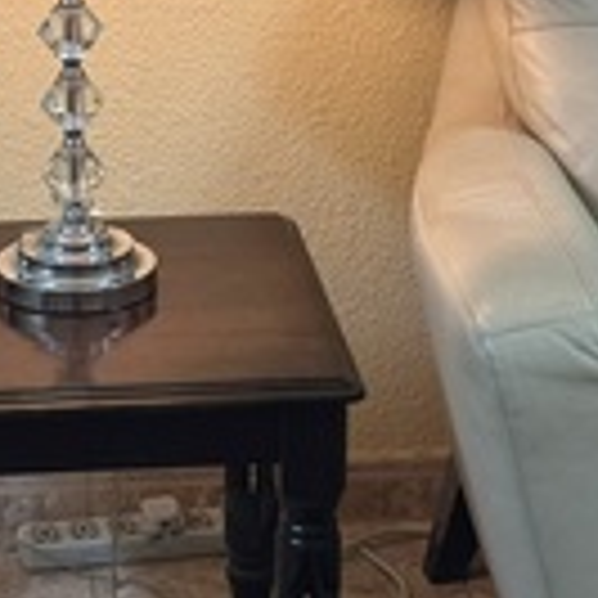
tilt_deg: -19.9
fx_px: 2854
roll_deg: -0.6
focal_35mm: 146
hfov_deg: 12.0
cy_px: 272
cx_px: 227
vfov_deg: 12.0
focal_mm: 6.86
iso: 250
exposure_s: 1/40
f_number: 1.78
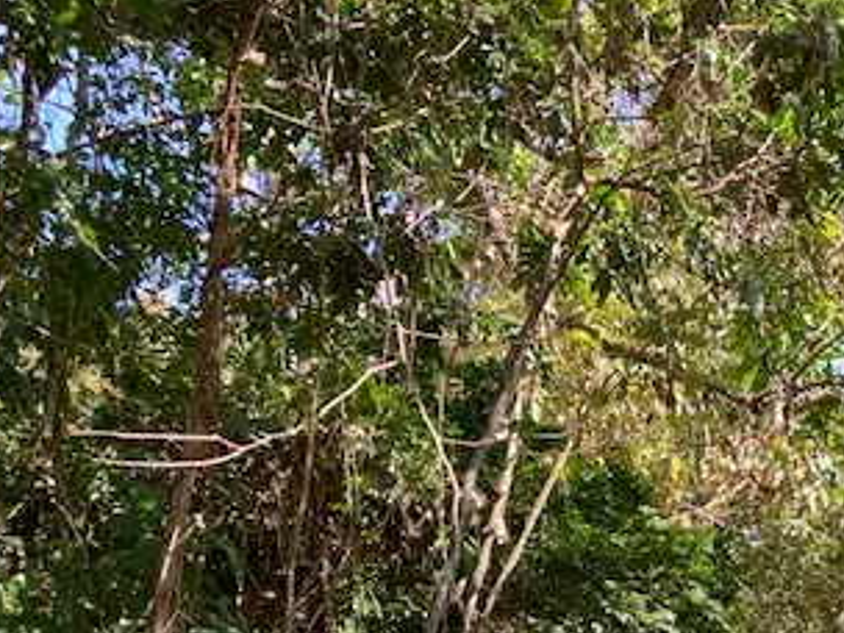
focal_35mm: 59
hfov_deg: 30.8
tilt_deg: -1.3
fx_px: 1439
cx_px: 805
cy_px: 636
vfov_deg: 23.7
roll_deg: +0.8
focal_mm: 3.99
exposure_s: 1/155
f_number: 1.8
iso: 20
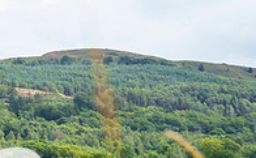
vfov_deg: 9.9
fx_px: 904
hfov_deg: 15.6
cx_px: -47
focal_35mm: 130
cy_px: 155
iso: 200
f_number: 3.2
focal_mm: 43
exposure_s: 1/2000
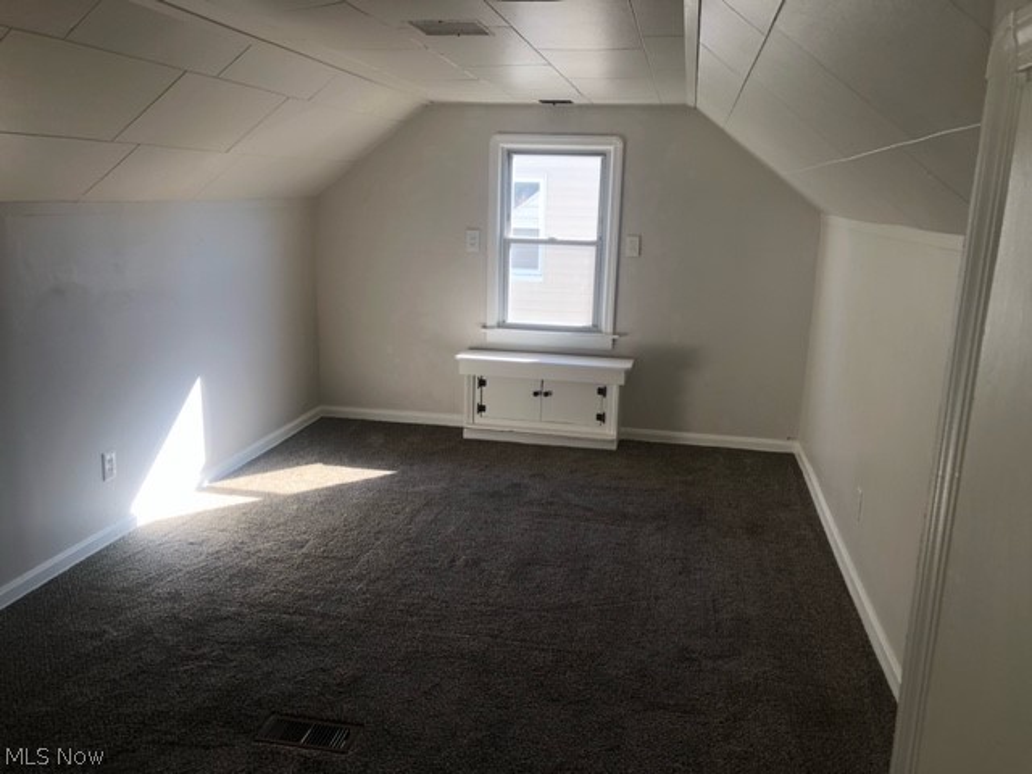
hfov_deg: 63.4
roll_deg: -1.5
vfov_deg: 49.7
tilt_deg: -13.4
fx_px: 835
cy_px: 387
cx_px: 516
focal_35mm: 28
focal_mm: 3.99
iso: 40
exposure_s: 1/120
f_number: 1.8
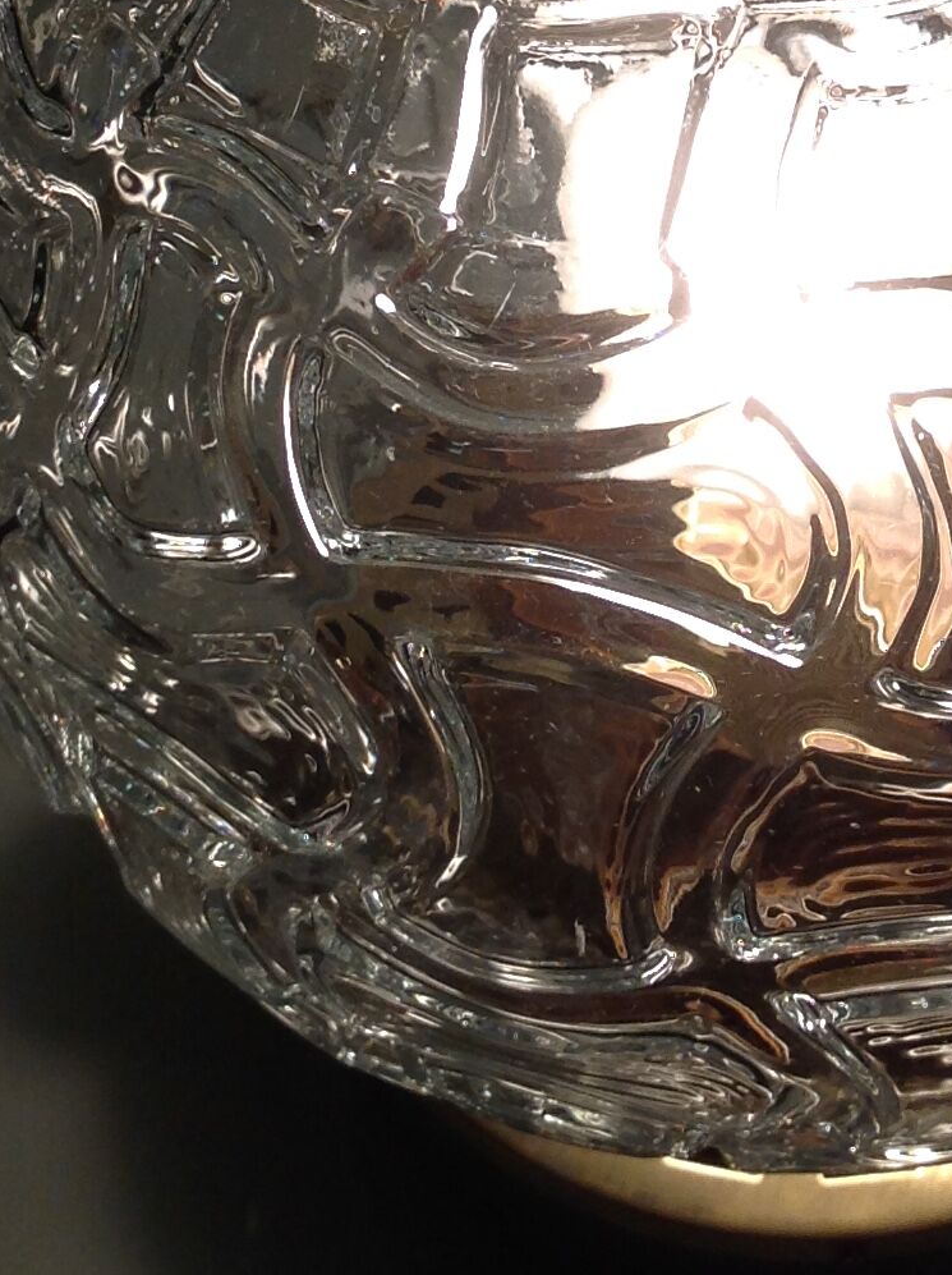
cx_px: 825
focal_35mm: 91
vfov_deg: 20.6
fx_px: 3345
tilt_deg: -45.5
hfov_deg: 16.0
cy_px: -106
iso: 64
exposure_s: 1/50
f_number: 2.4
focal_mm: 4.28
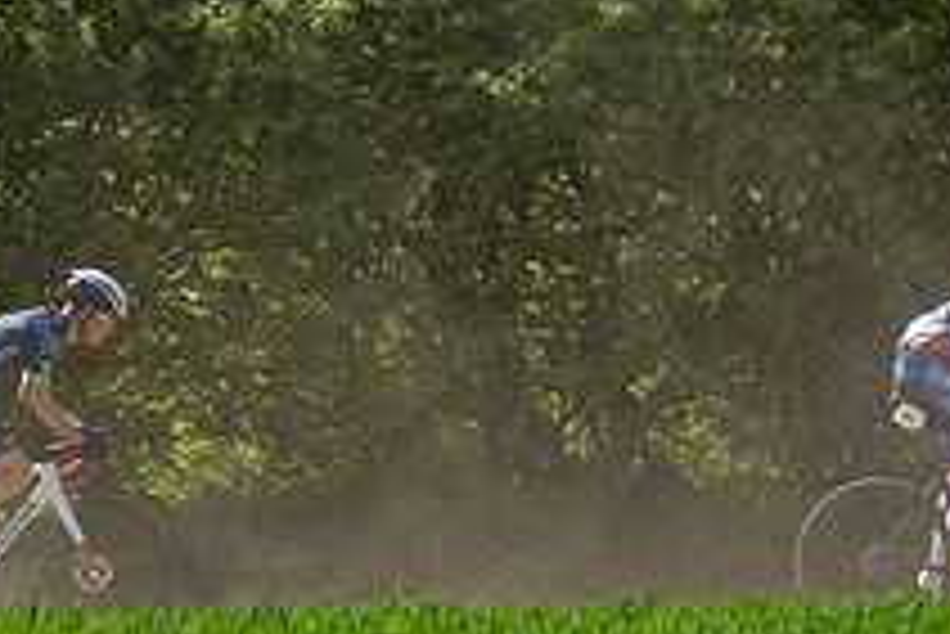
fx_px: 13071
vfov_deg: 2.8
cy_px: 542
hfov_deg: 4.2
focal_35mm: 495
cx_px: 18
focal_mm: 180
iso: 320
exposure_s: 1/1000
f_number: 5.6
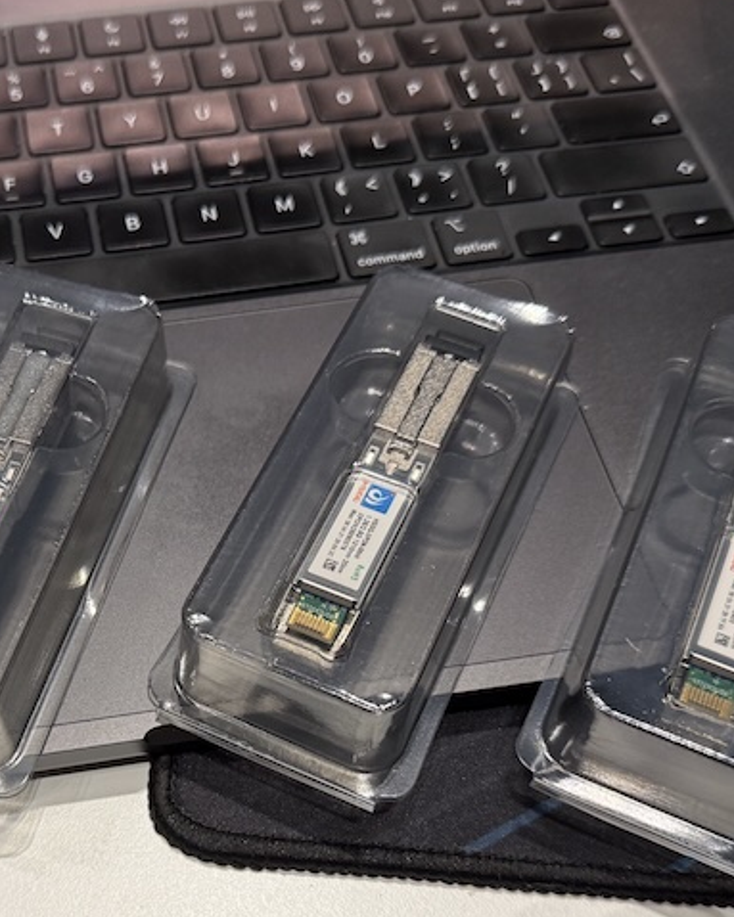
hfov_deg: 33.4
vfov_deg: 41.6
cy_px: 591
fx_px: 1195
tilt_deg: -59.1
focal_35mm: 44
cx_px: 171
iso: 200
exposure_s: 1/100
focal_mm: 6.76
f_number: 1.78
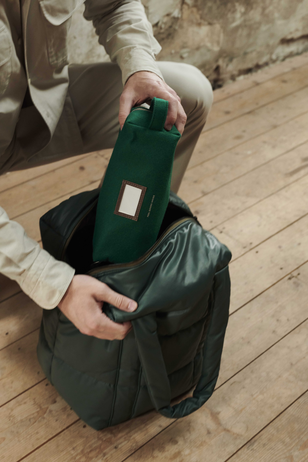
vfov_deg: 39.6
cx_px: 154
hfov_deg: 27.0
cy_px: 231
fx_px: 642
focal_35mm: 50
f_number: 7.1
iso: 1250
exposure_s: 1/125
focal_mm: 50
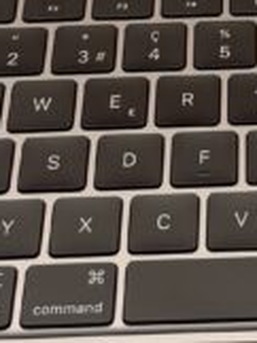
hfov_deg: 9.6
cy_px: -106
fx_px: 1509
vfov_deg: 12.6
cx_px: 295
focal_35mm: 152
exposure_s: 1/100
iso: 125
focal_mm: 6.76
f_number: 1.78
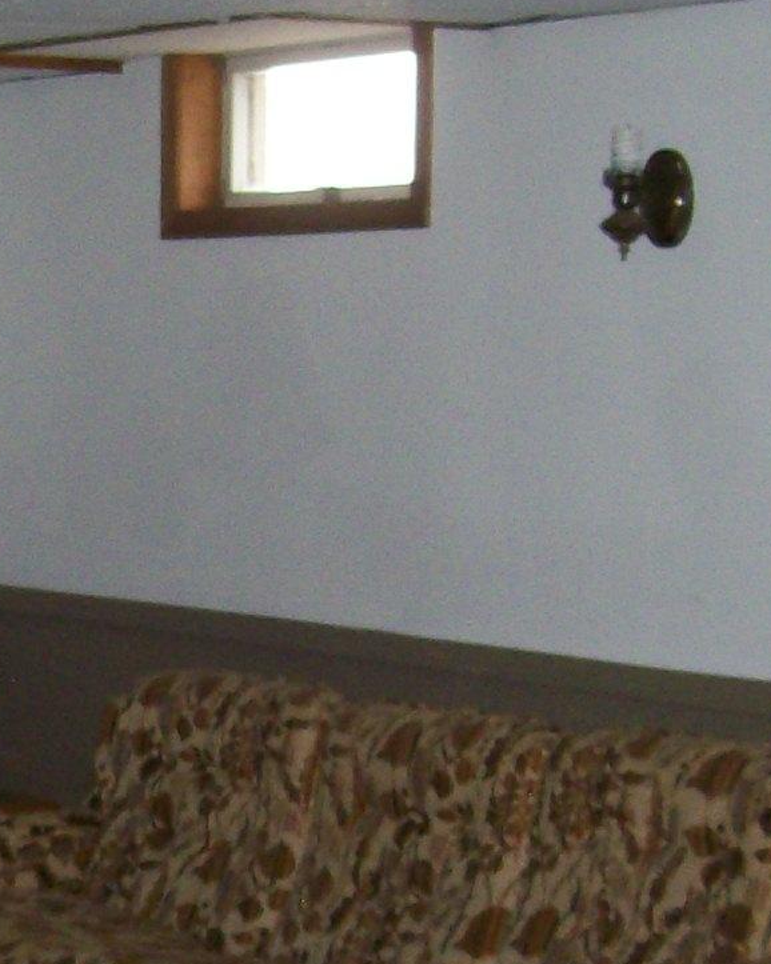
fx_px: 3196
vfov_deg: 17.0
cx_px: -171
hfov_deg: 13.4
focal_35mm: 112
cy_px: 803
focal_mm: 6
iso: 140
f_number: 2.7
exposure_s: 1/64
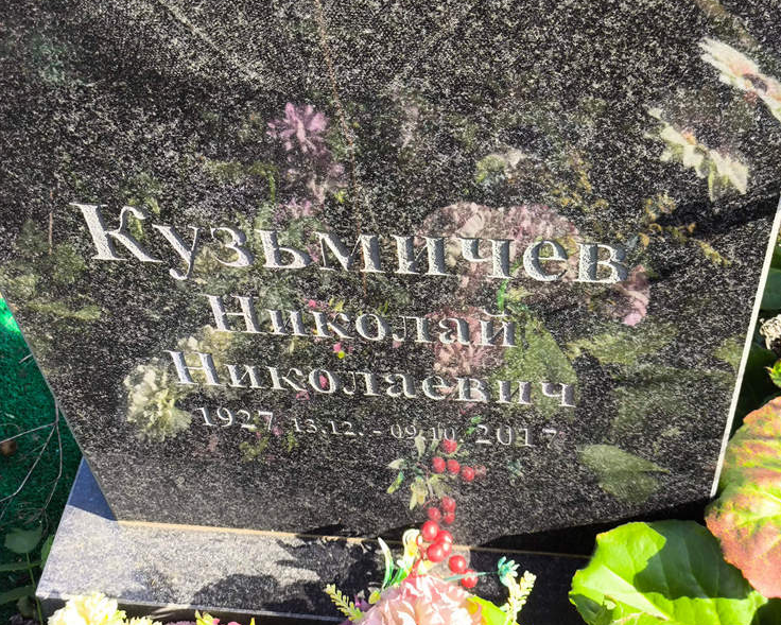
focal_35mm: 53
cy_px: 311
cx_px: 406
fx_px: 1225
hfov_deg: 35.4
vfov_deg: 28.6
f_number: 1.7
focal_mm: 4.71
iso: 50
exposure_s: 1/328
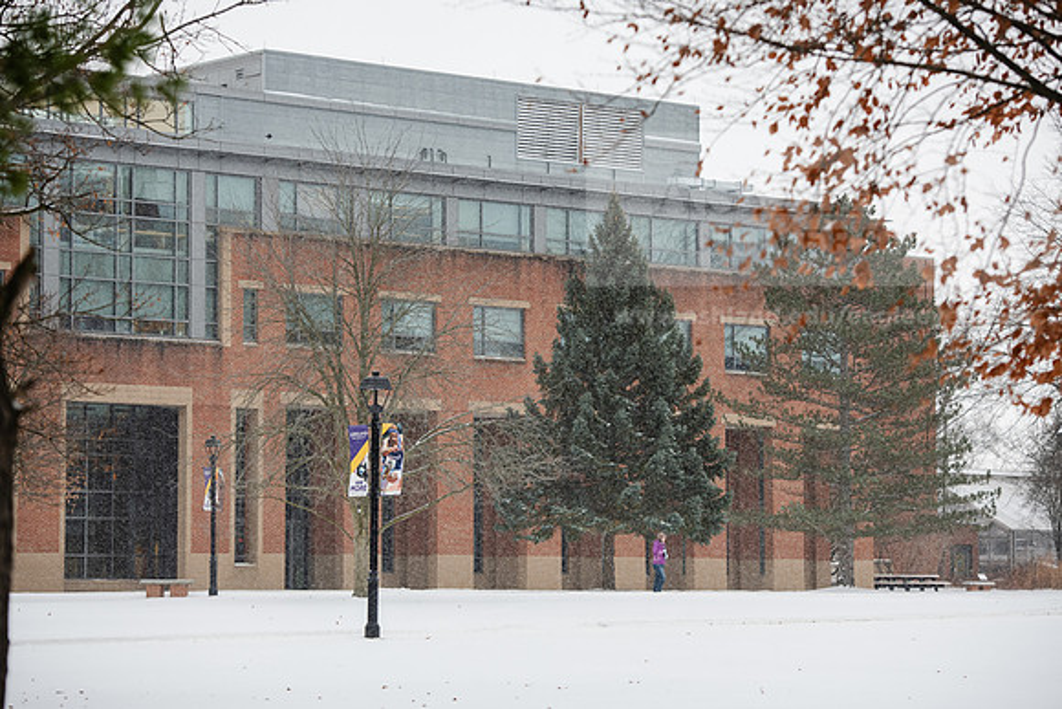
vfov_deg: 12.5
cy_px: 354
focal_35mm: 110
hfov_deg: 18.6
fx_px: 3246
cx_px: 531
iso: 500
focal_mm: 110
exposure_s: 1/250
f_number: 4
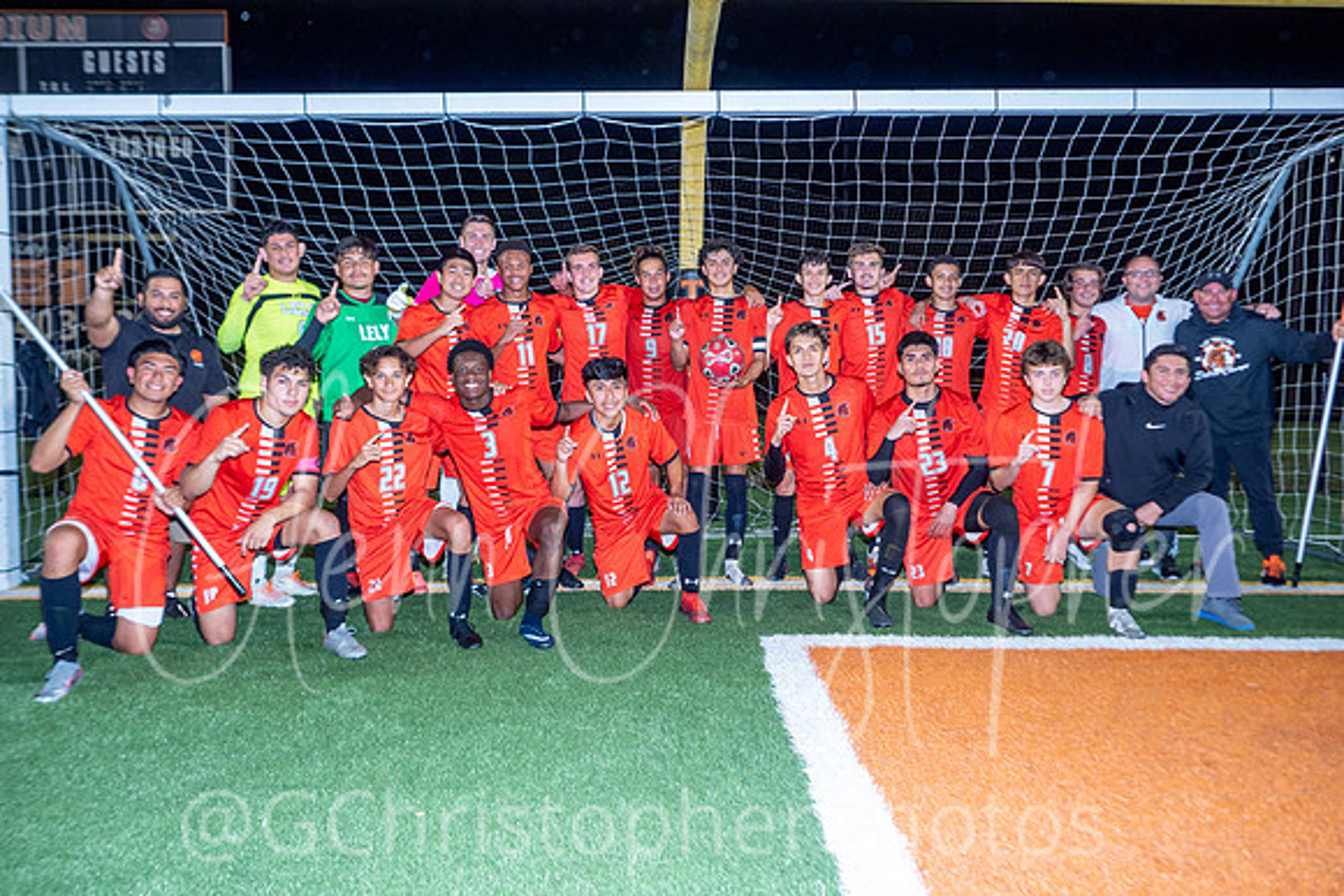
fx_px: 993
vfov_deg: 48.6
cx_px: 648
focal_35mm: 27
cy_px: 410
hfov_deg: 68.2
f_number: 2.8
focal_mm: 12
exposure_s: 1/60
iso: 200
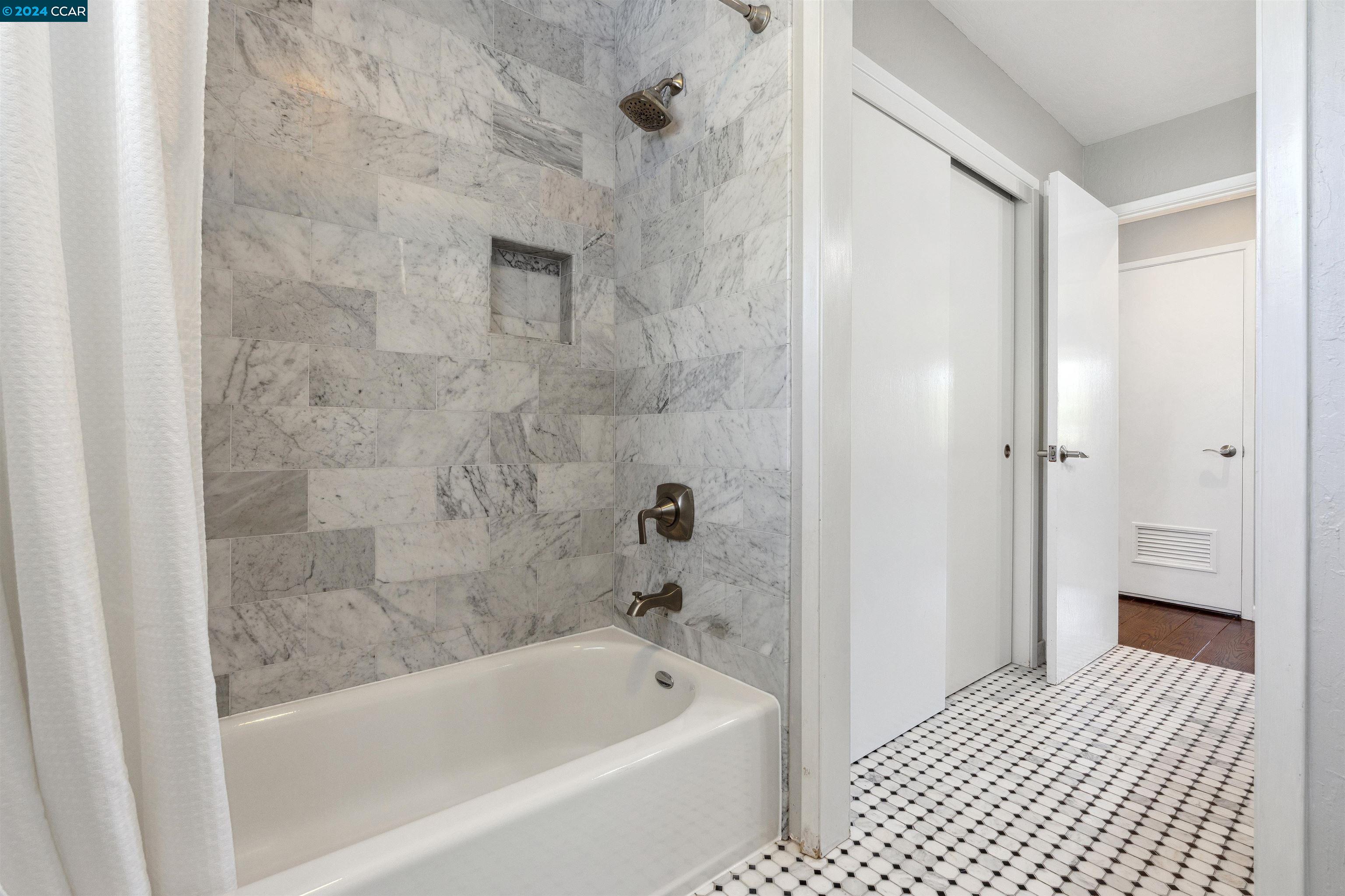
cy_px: 448
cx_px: 672
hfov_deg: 96.7
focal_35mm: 16
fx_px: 598
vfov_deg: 73.7
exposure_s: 1/8
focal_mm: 16
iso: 320
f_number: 10
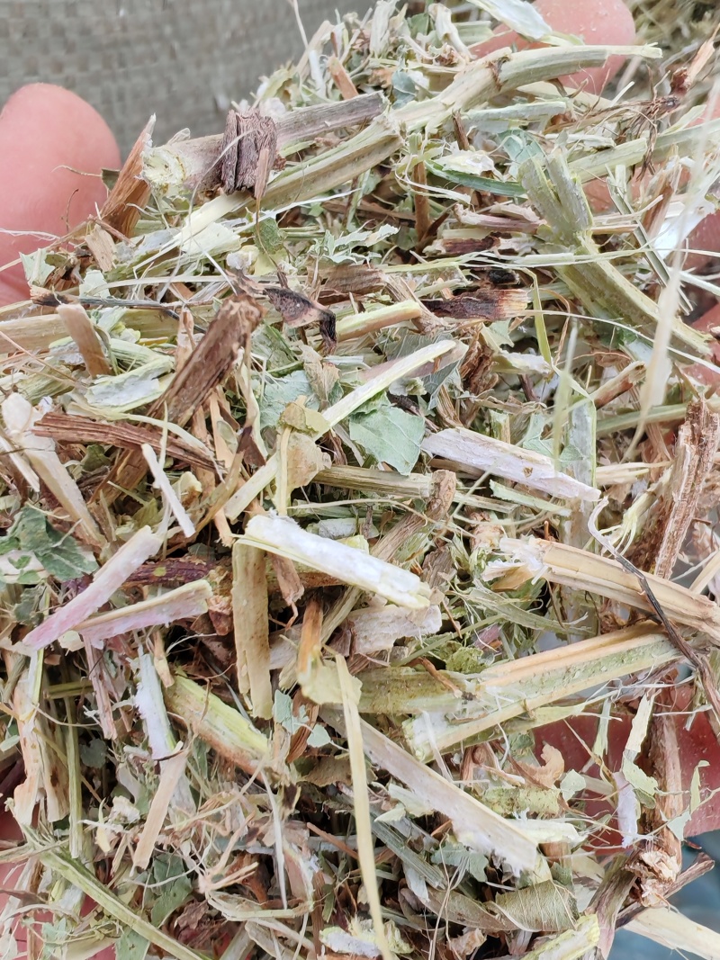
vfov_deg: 65.3
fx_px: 749
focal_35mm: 27
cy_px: 480
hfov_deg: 51.3
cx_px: 360
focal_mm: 1.96
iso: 50
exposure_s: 1/290
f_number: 2.2
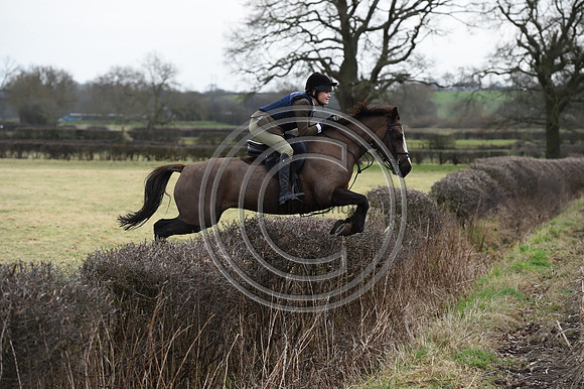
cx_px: 292
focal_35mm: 145
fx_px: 2351
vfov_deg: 9.5
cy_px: 194
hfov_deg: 14.2
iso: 1000
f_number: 5.6
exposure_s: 1/1250
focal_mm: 145
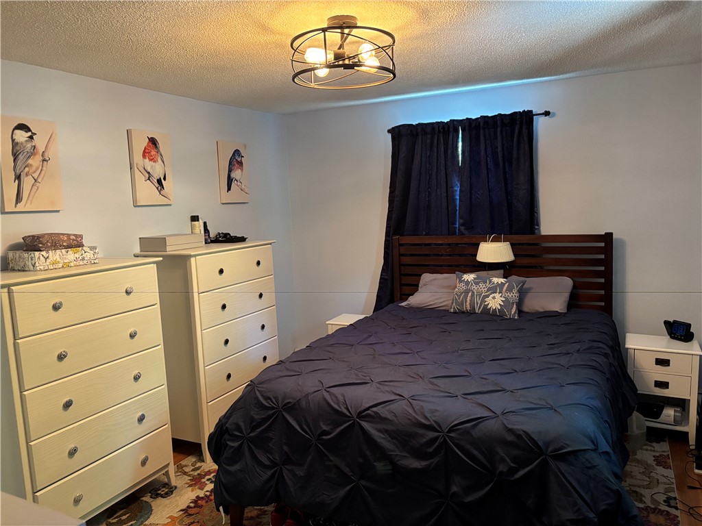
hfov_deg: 67.3
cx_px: 351
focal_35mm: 26
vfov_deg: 53.1
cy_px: 263
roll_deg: +2.1
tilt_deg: -6.8
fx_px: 527
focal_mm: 5.96
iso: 500
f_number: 1.6
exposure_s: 1/60
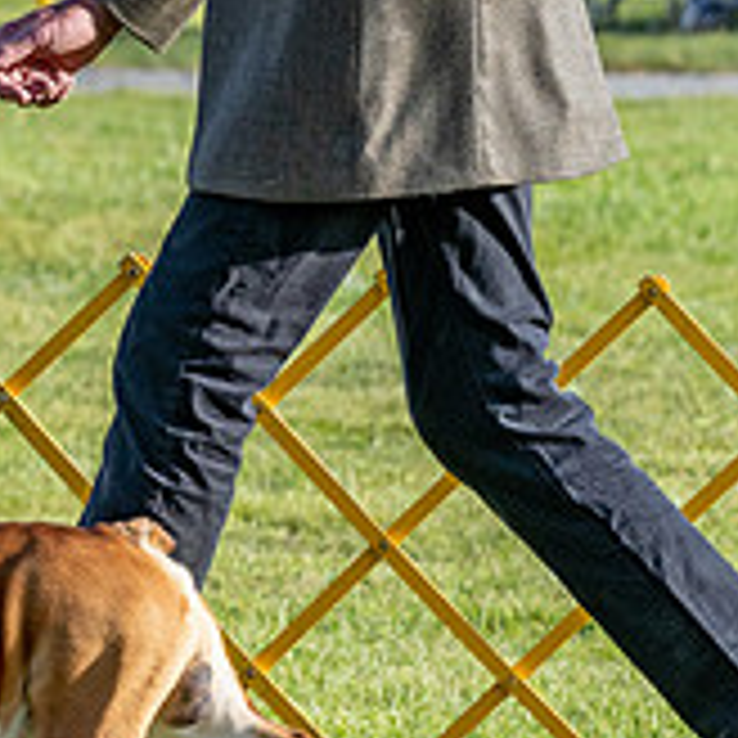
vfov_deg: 3.0
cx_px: -704
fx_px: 14279
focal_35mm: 592
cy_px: 191
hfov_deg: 2.9
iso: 640
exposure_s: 1/1250
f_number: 6.3
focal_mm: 155
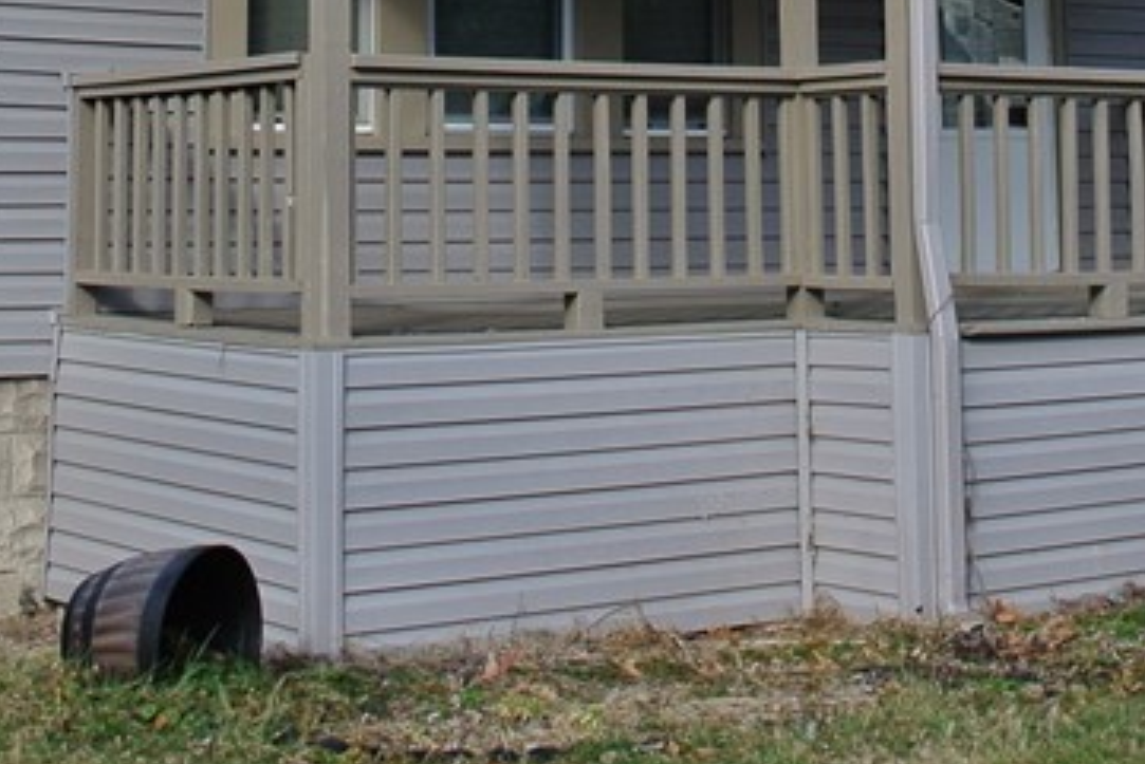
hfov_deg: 25.0
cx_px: 633
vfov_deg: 15.8
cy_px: -292
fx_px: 2577
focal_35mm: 81
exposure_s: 1/500
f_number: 4.5
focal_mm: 10
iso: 100
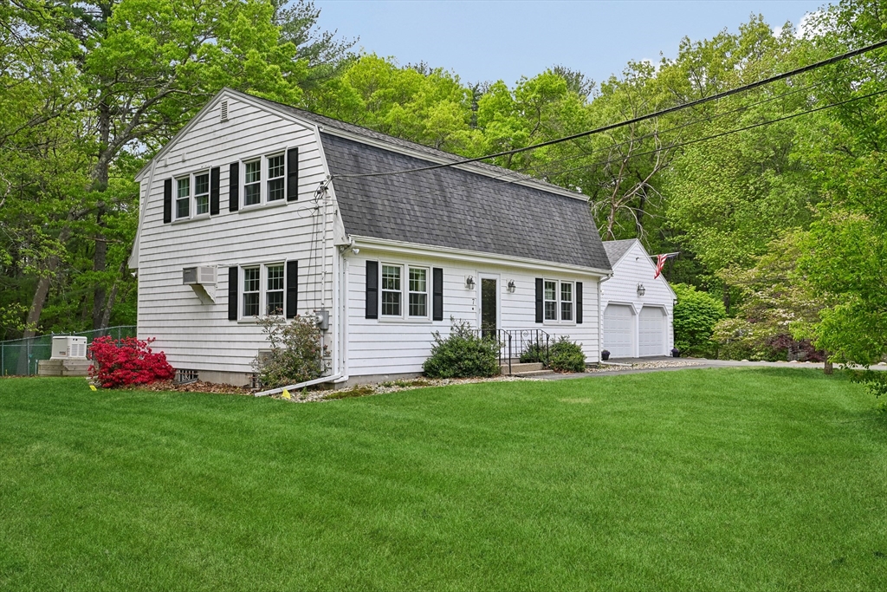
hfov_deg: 61.9
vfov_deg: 43.6
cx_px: 444
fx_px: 739
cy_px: 296
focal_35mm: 30
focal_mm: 30
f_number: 8
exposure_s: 1/500
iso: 400
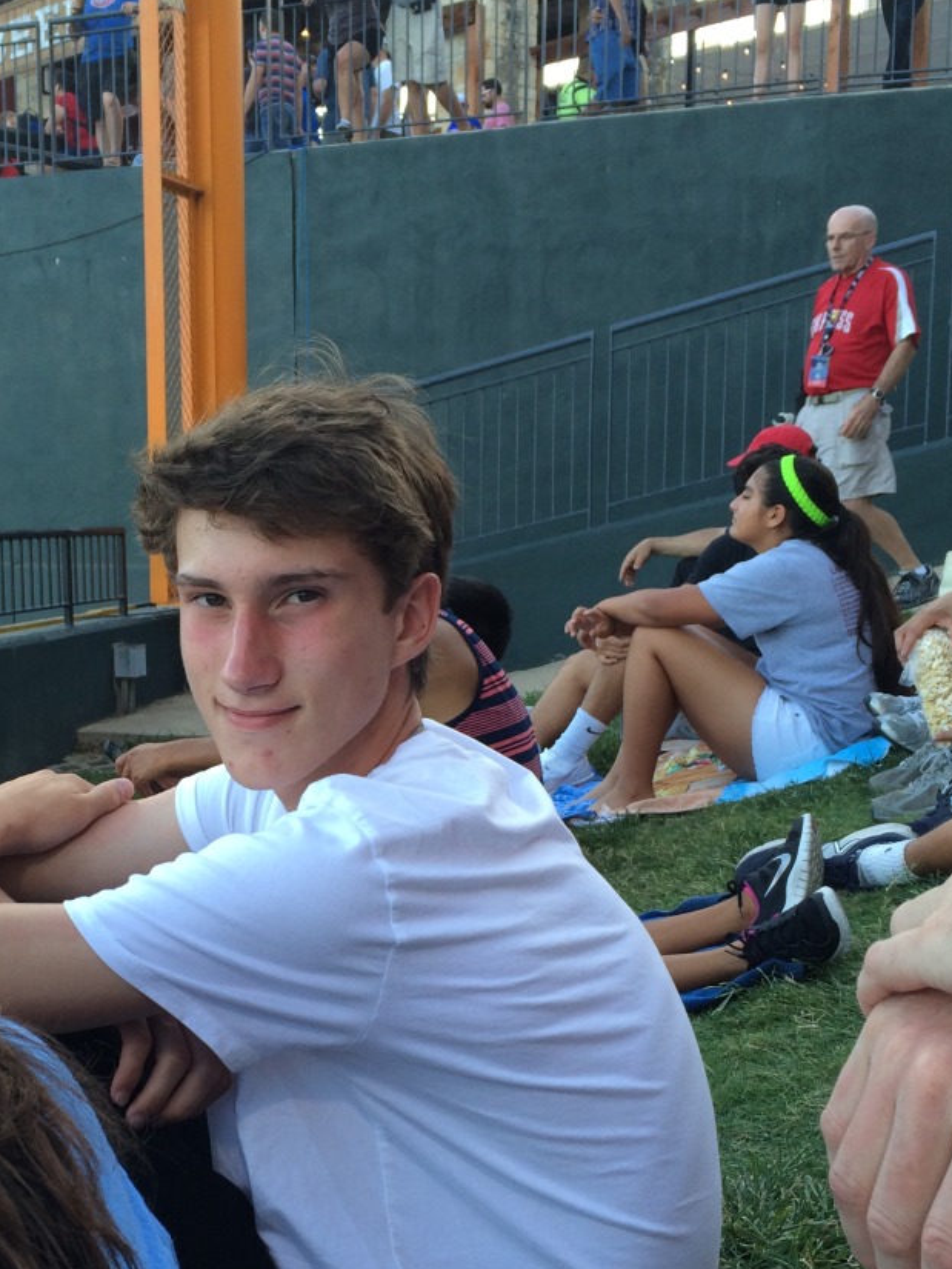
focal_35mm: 48
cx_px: 257
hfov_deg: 29.9
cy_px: 798
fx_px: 1760
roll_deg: +1.3
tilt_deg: -10.3
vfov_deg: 39.4
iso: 40
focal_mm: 4.15
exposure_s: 1/120
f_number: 2.2
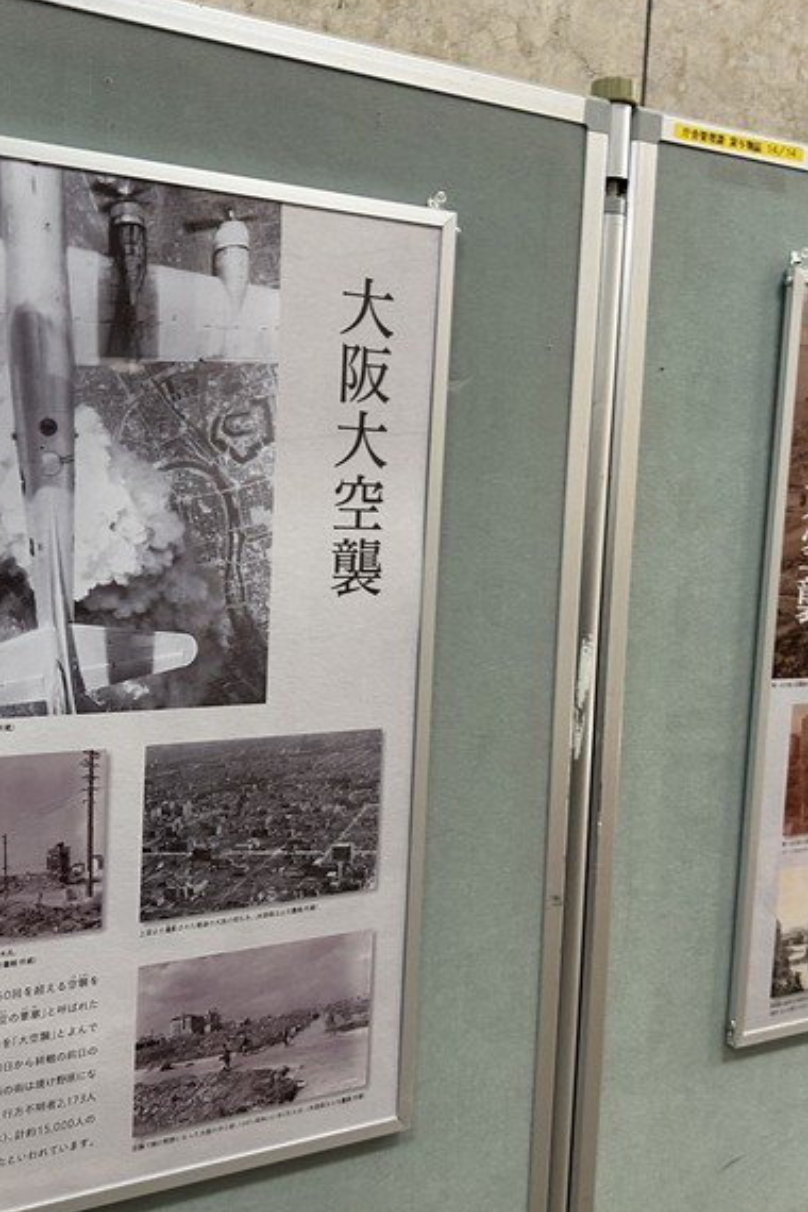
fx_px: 1246
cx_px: 370
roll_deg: -2.0
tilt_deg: -9.6
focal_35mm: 37
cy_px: 599
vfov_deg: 51.9
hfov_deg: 35.9
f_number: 1.5
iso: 125
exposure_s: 1/64
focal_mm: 5.7
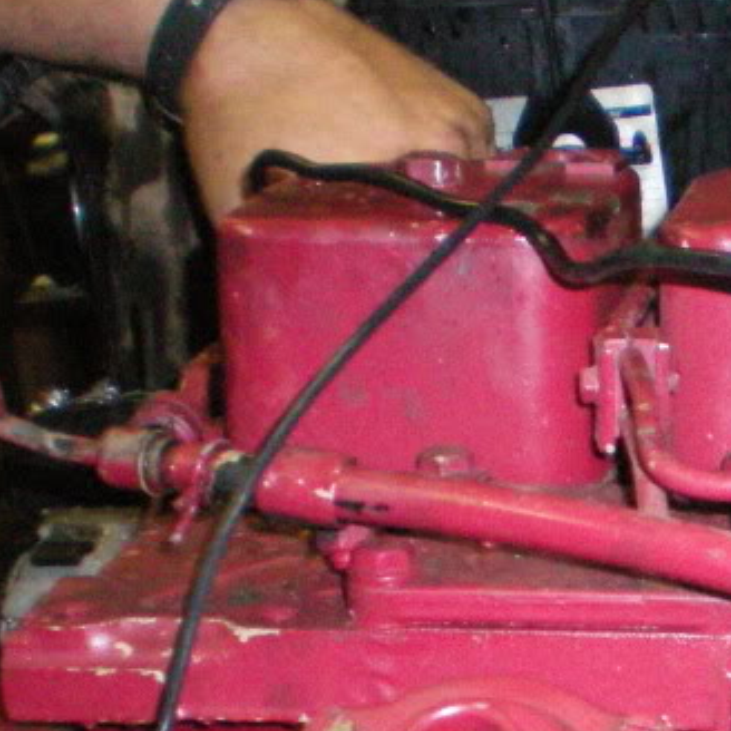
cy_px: 756
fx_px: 2509
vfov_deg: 16.2
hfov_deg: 15.6
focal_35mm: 105
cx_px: 1012
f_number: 3.1
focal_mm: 6.3
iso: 400
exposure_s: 1/60
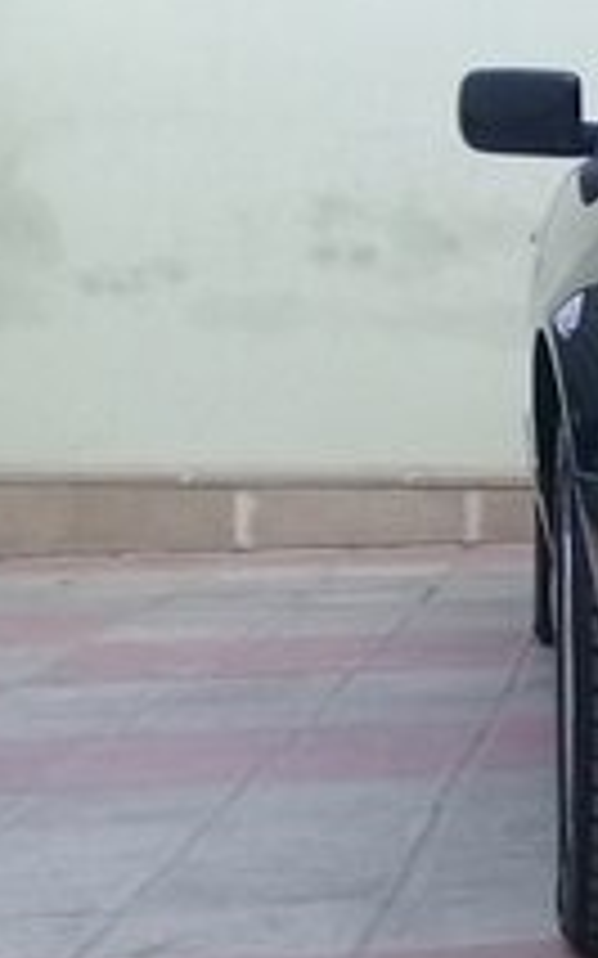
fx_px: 2662
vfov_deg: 20.4
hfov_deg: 11.1
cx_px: 1371
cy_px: 367
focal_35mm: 102
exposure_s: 1/122
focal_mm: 3.3
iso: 50
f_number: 2.2
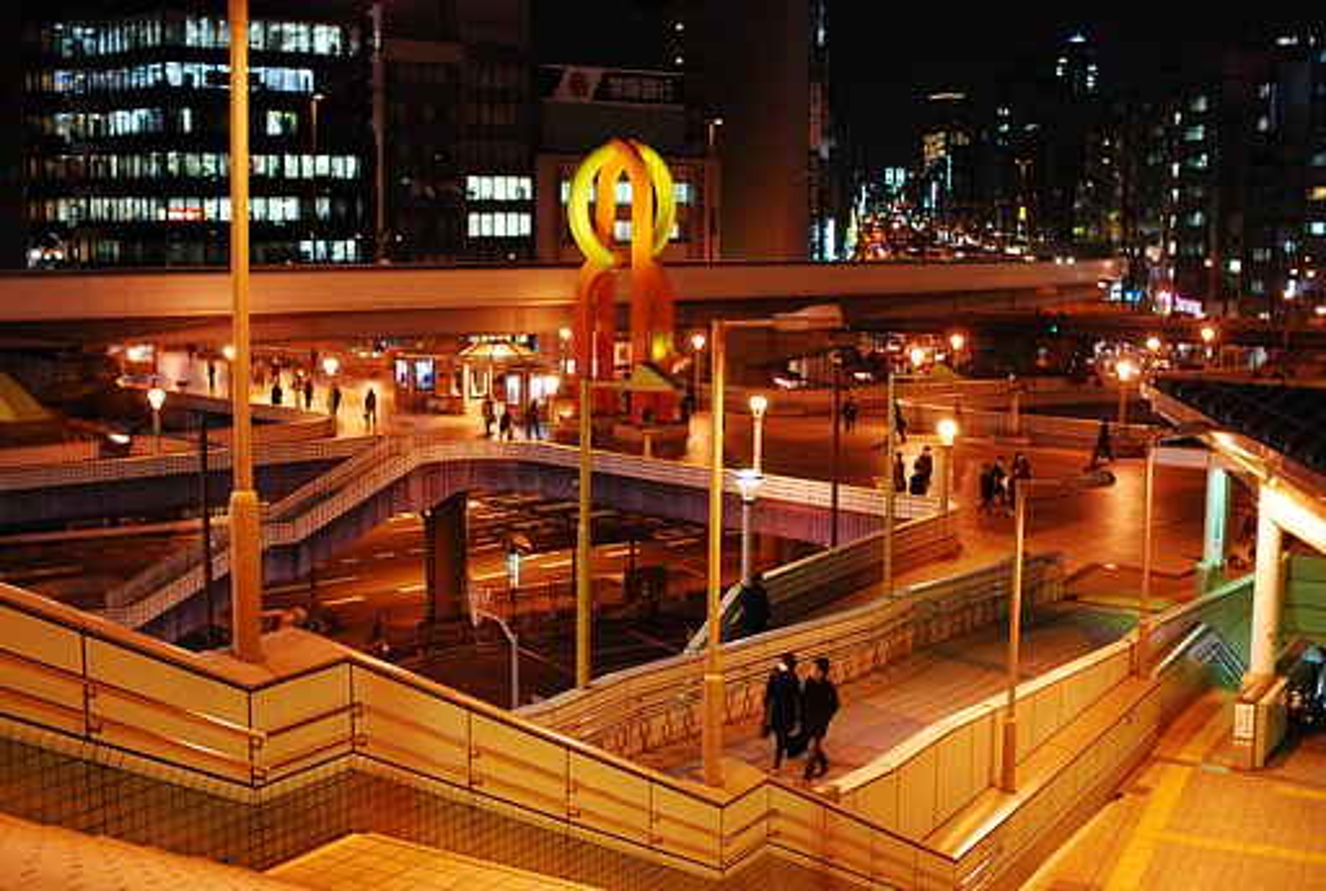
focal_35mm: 45
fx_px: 1661
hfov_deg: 43.5
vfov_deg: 30.0
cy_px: 446
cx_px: 663
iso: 400
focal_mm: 30
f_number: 2.2
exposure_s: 1/30
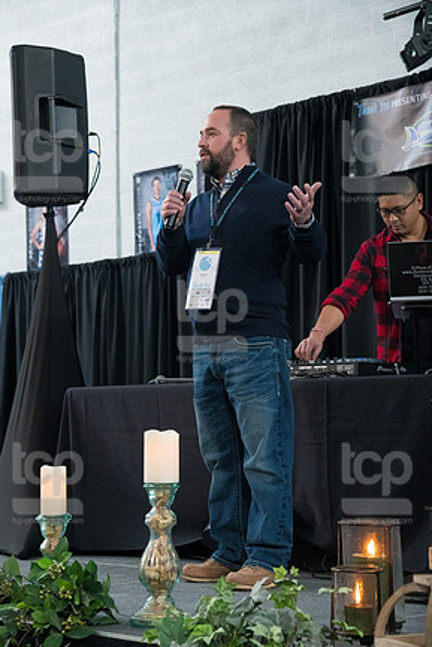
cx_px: 212
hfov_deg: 16.9
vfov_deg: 25.1
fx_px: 1457
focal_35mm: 81
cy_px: 321
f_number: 5.6
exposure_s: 1/250
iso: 4000
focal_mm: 78
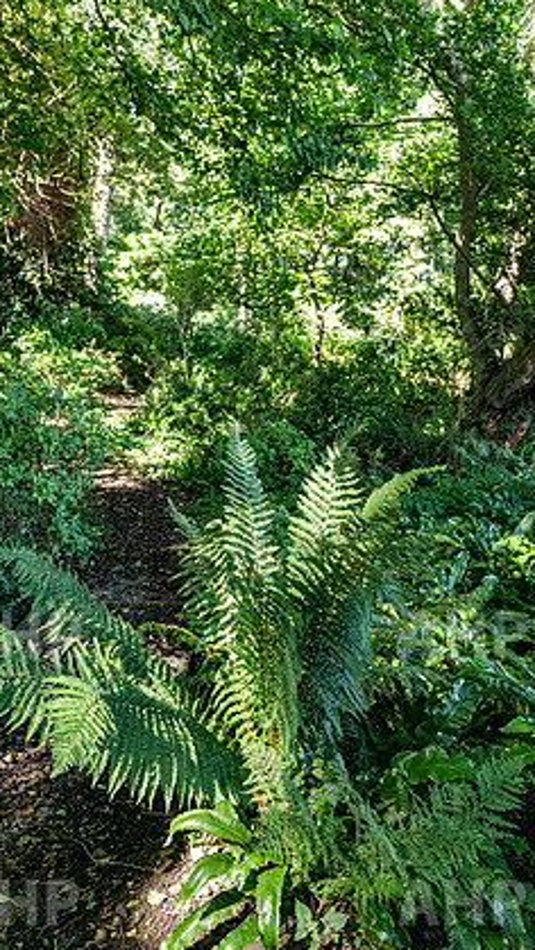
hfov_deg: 42.9
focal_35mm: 27
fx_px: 680
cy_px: 492
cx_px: 240
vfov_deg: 69.8
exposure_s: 1/250
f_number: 5.6
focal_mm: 24
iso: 1600
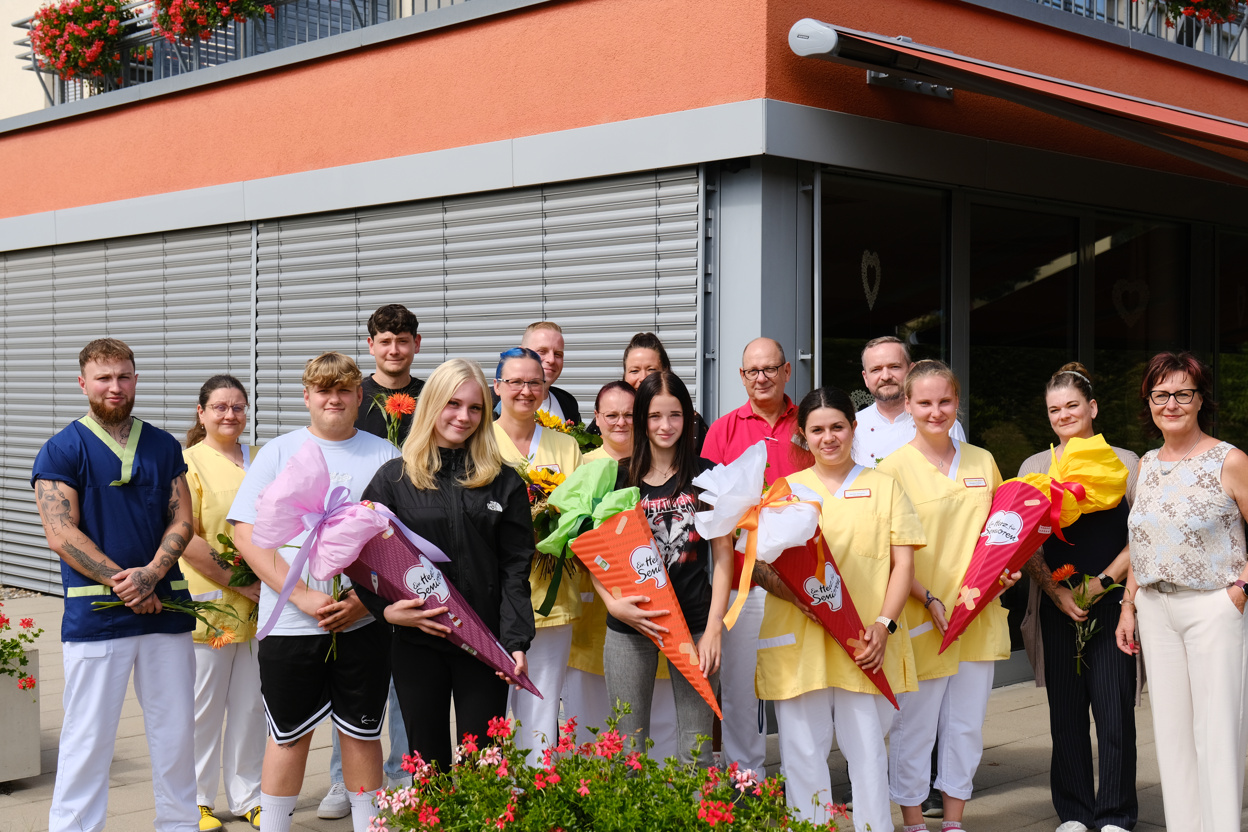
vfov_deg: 30.5
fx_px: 1525
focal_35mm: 44
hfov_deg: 44.5
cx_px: 624
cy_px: 416
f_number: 4
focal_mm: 29.2
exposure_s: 1/1400
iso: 320
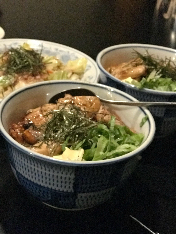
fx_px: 386
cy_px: 117
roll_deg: -6.6
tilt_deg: -31.5
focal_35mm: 57
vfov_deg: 33.8
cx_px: 88
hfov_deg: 25.7
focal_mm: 6.6
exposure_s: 1/60
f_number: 2.8
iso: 1250
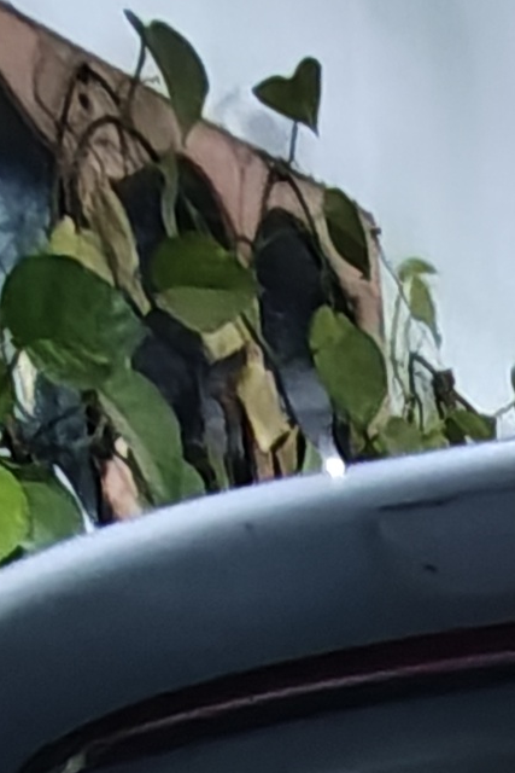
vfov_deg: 15.3
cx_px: 768
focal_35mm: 80
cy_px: 1815
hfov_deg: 15.7
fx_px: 1716
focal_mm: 1.64
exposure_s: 1/16.7
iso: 2775
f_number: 2.2
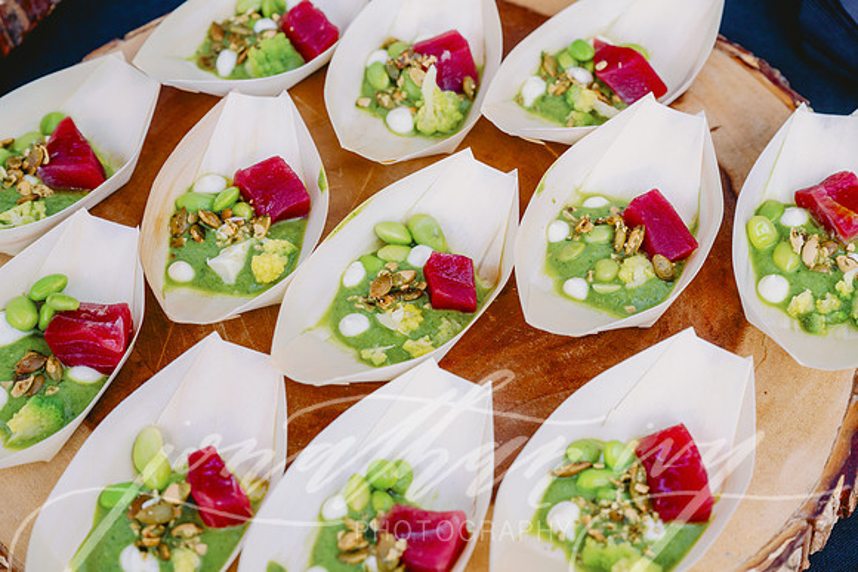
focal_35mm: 70
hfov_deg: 28.8
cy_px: 286
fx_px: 1669
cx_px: 429
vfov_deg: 19.5
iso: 400
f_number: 7.1
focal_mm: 70
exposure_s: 1/400
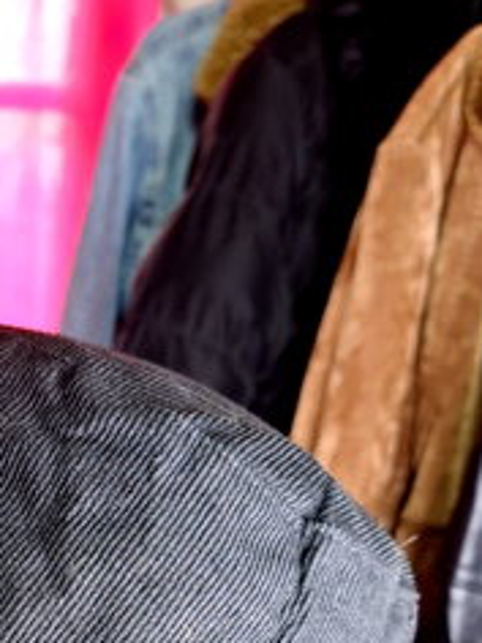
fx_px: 965
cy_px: 655
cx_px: -5
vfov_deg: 33.4
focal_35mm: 52
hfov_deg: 26.5
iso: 320
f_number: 1.8
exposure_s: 1/25
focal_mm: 5.54
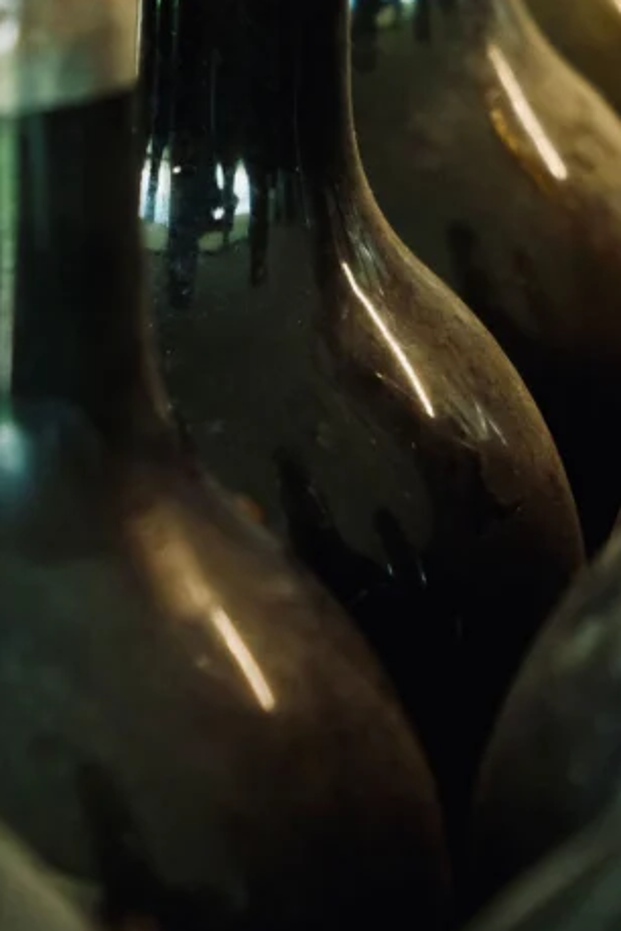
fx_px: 4787
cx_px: 318
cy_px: 353
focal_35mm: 185
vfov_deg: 11.1
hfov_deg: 7.4
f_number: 4
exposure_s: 1/60
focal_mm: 55
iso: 3200
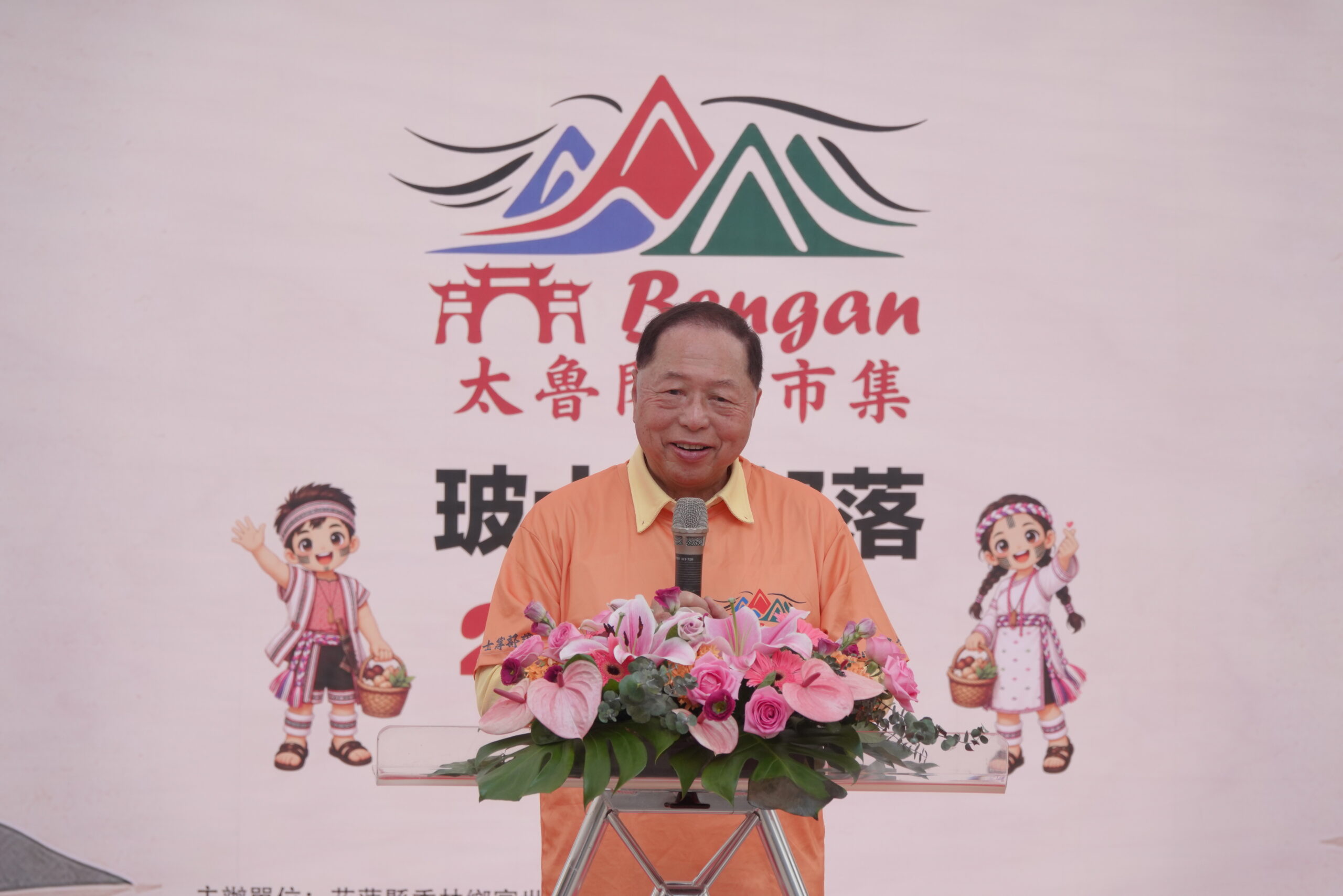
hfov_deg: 10.7
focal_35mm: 192
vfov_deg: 7.2
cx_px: 672
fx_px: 7163
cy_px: 448
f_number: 4
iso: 100
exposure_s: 1/200
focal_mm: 70.27
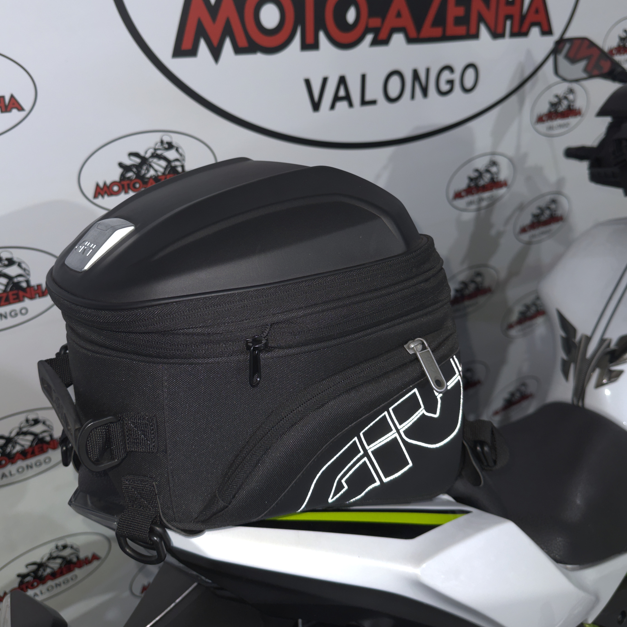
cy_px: 265
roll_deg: -0.7
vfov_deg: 52.3
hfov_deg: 52.5
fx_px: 635
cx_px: 307
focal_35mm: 31
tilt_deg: -22.3
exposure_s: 1/33
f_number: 1.78
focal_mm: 6.86
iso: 100
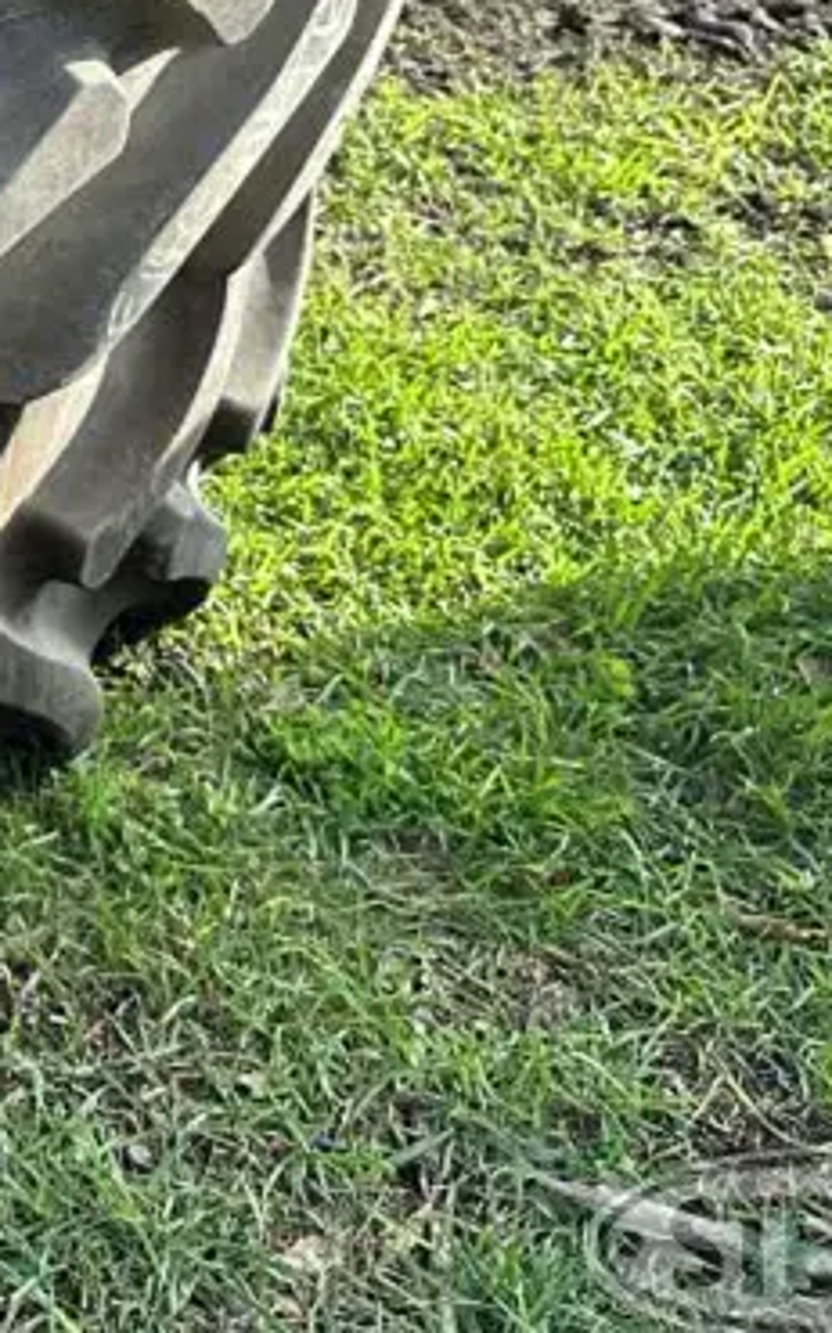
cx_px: -508
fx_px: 2396
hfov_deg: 17.2
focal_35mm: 66
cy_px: 94
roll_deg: -1.3
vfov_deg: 29.6
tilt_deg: -28.9
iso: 80
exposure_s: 1/718
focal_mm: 6.86
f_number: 1.78
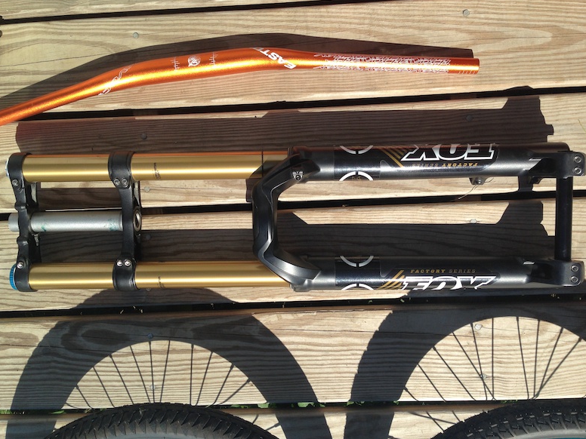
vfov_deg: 41.8
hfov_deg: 54.0
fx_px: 576
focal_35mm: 34
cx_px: 288
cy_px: 216
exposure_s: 1/1355
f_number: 2.4
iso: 50
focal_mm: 4.12
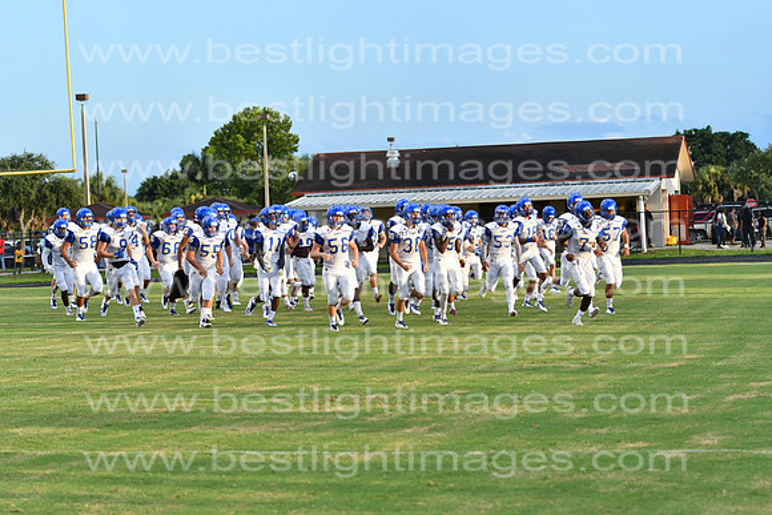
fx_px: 2413
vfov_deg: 12.2
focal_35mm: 112
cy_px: 258
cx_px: 386
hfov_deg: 18.2
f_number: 4
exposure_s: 1/1250
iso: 400
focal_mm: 75
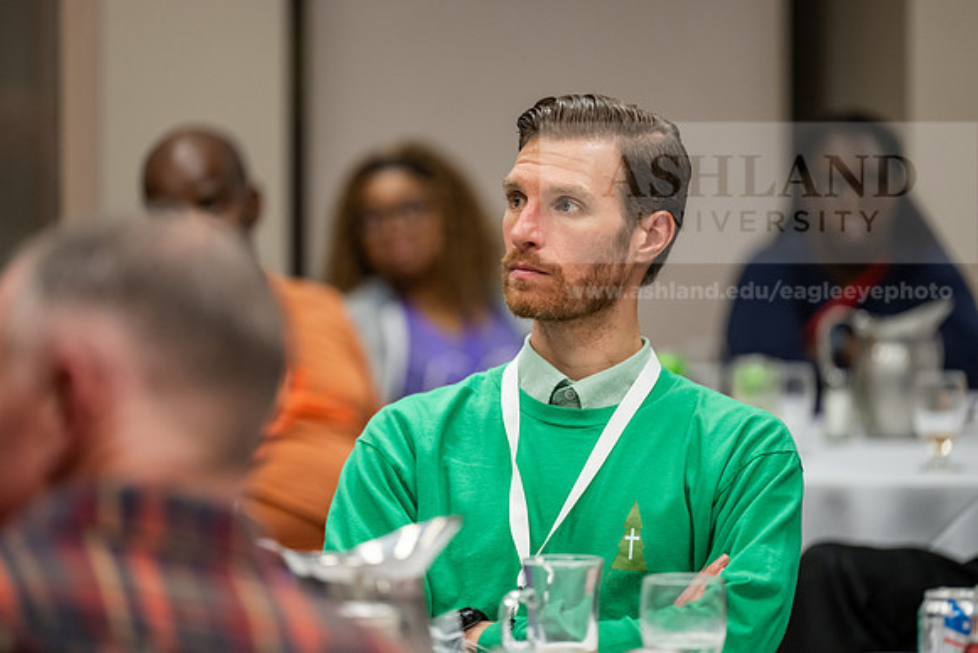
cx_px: 489
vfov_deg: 7.2
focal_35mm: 190
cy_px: 326
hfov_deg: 10.8
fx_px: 5163
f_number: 2.8
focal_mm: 190
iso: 1600
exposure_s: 1/200
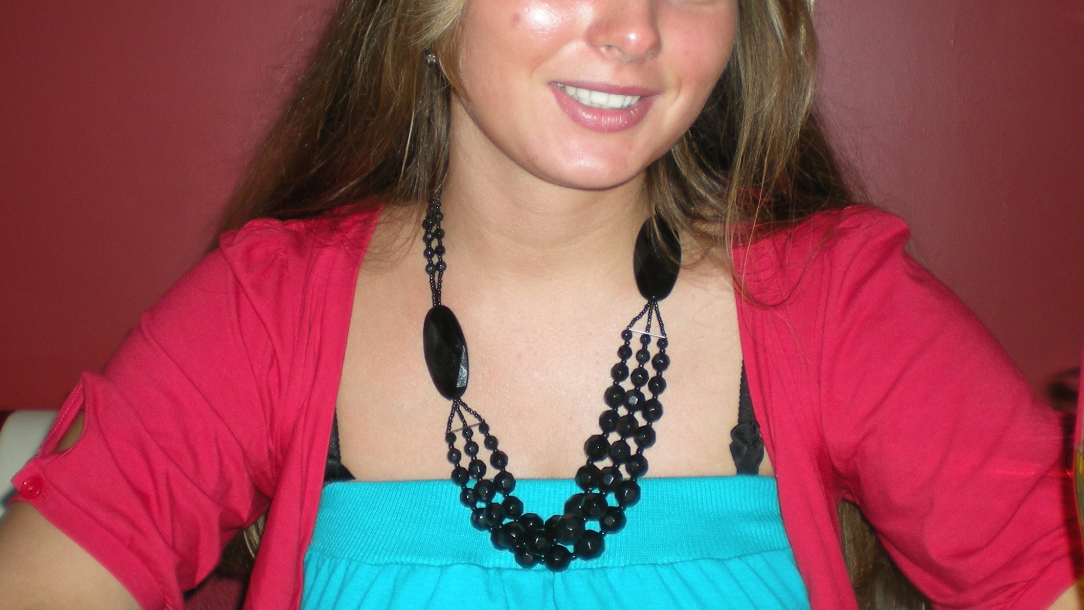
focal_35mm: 60
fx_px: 1724
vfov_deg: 20.0
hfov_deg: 34.9
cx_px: 520
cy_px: 241
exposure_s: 1/60
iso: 64
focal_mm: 6.3
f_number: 3.1
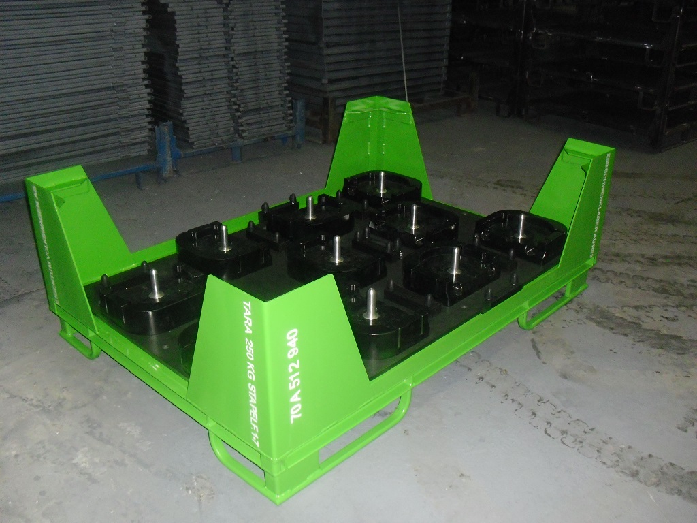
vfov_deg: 39.7
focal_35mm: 36
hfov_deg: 51.4
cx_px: 348
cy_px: 262
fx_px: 725
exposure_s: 1/60
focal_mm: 6.3
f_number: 3.1
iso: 400
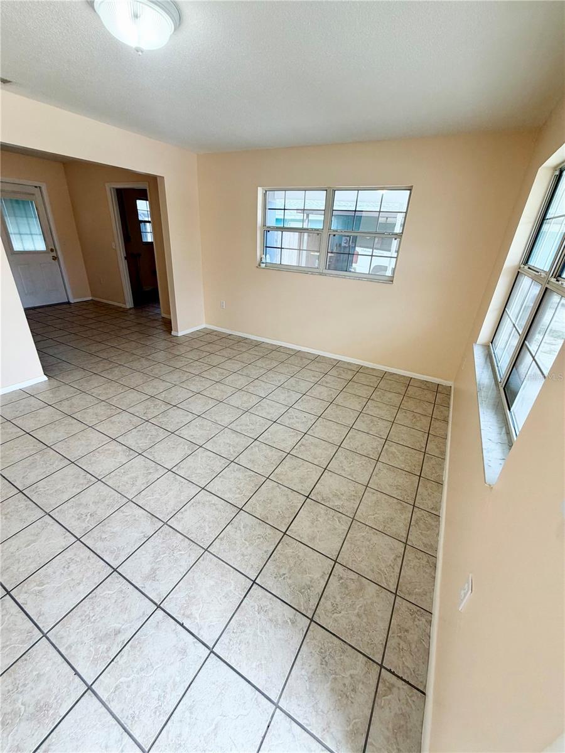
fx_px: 305
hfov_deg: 85.7
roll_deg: -3.9
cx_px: 282
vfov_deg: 102.1
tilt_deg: -25.6
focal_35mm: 14
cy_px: 376
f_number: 2.2
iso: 50
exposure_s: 1/121
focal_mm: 2.22
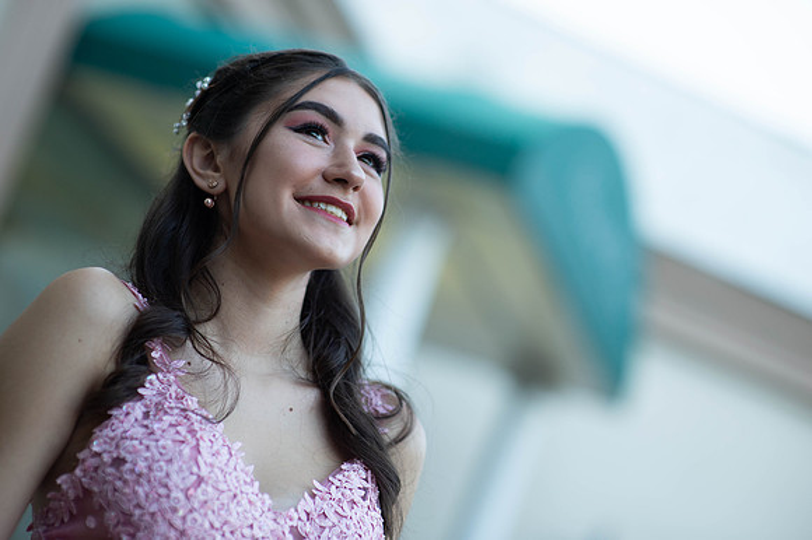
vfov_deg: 16.1
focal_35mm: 85
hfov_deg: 23.9
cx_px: 406
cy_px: 270
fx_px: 1916
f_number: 2
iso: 250
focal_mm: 85
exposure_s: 1/640
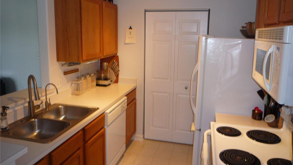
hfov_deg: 67.9
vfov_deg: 41.3
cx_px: 150
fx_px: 218
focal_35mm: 28
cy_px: 68
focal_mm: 4.4
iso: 100
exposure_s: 1/30
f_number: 2.8
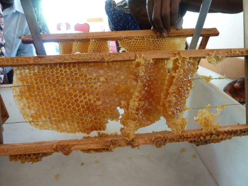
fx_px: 179
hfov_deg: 69.4
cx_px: 124
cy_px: 93
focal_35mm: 25
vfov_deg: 54.9
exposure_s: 1/30
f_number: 3.3
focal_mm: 4.1
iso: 400
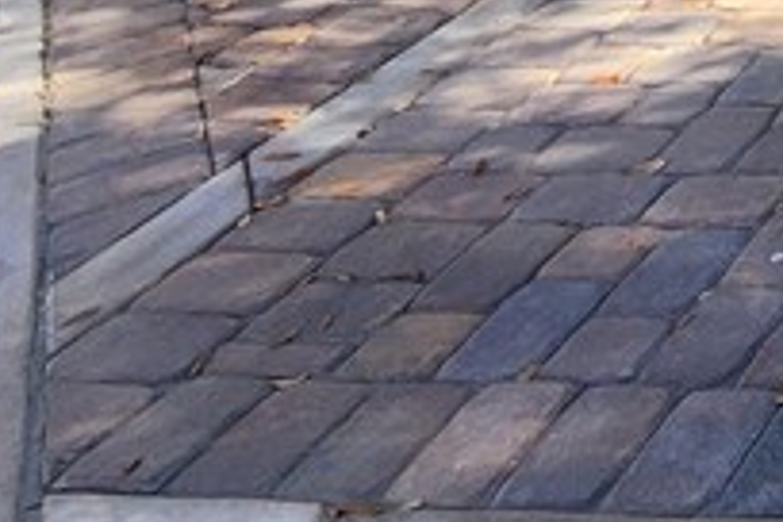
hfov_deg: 19.8
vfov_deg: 14.7
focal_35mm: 68
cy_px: -641
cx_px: 1482
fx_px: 1479
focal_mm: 2.2
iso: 50
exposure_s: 1/360
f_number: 2.2
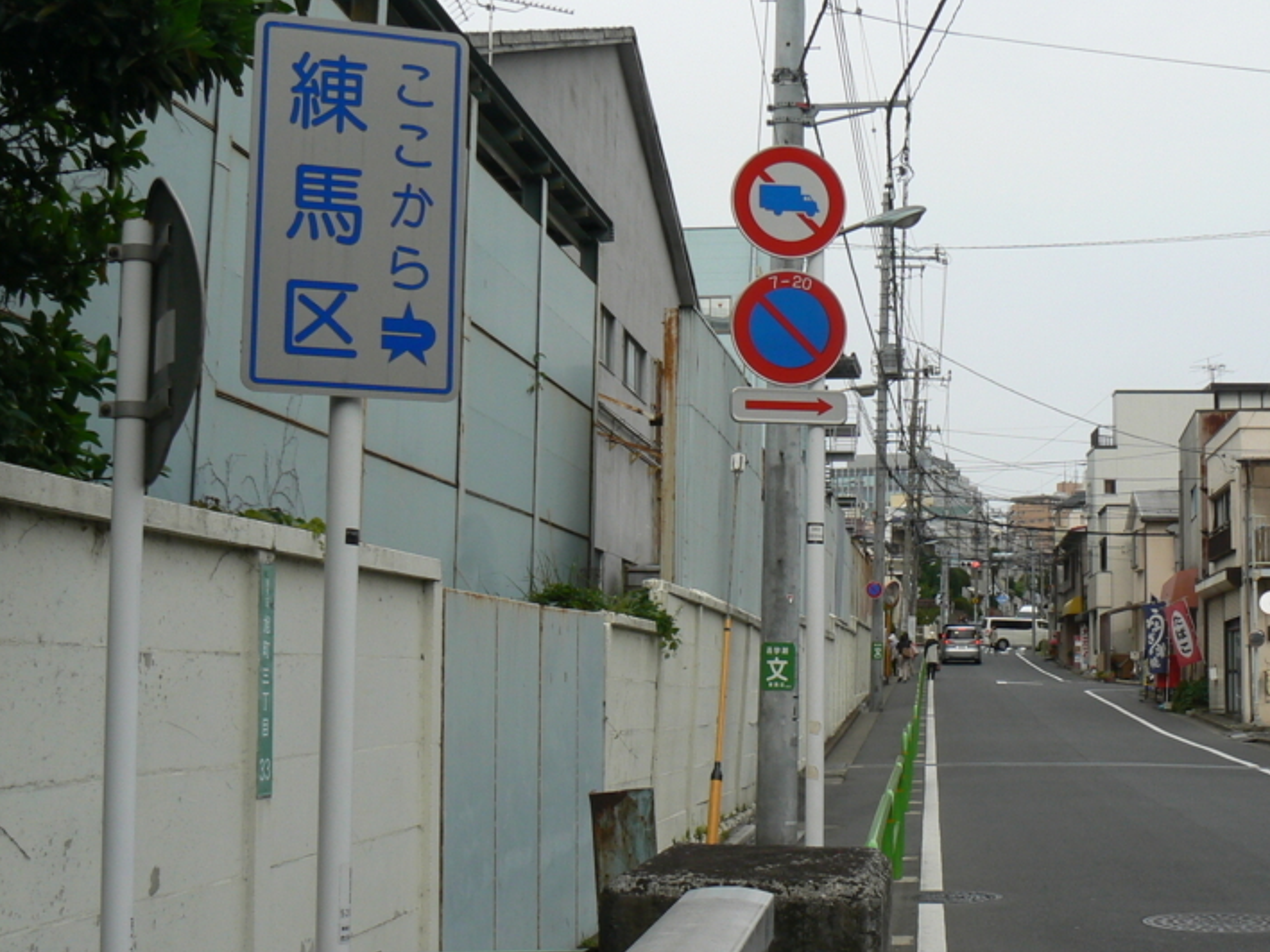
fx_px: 1908
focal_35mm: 52
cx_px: 643
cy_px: 471
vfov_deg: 28.0
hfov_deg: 36.8
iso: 80
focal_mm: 6
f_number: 5.6
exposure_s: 1/400
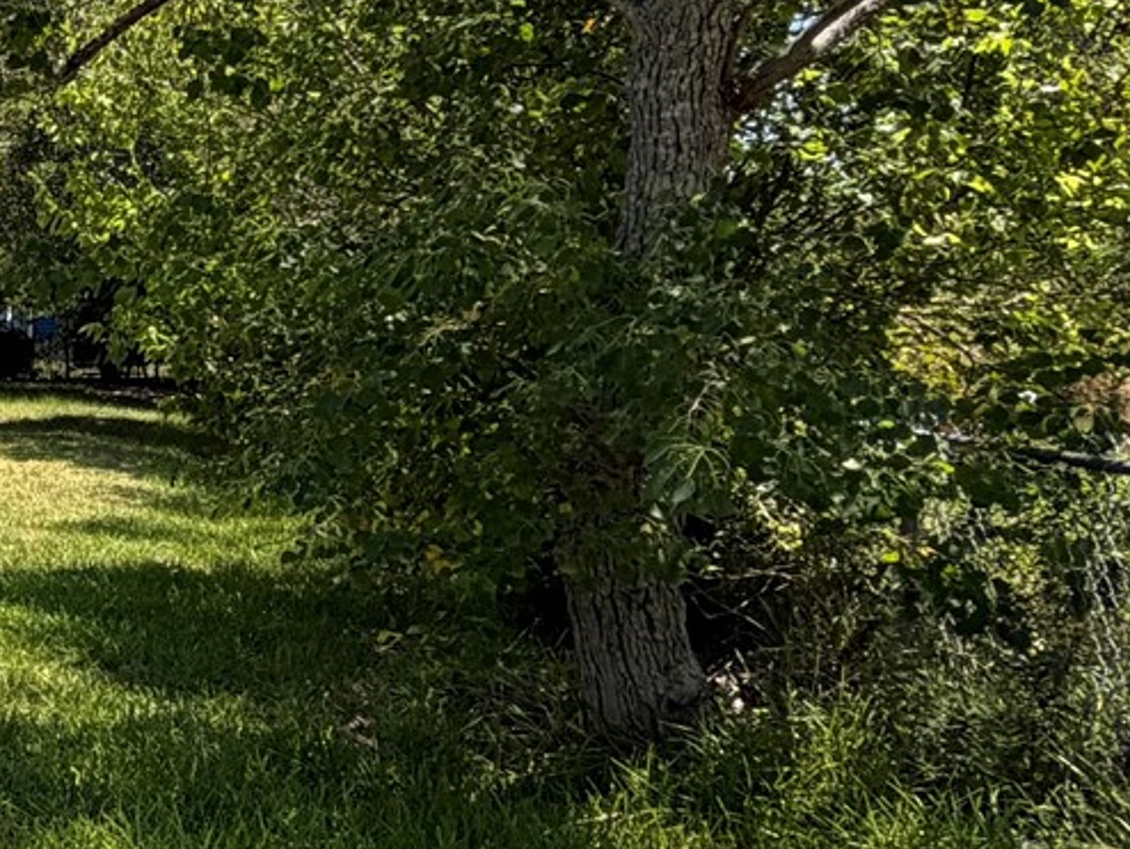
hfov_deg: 25.6
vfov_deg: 25.2
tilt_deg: -3.2
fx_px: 1894
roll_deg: +0.7
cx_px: -526
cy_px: 405
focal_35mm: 58
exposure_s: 1/770
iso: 40
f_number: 2.2
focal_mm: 2.22
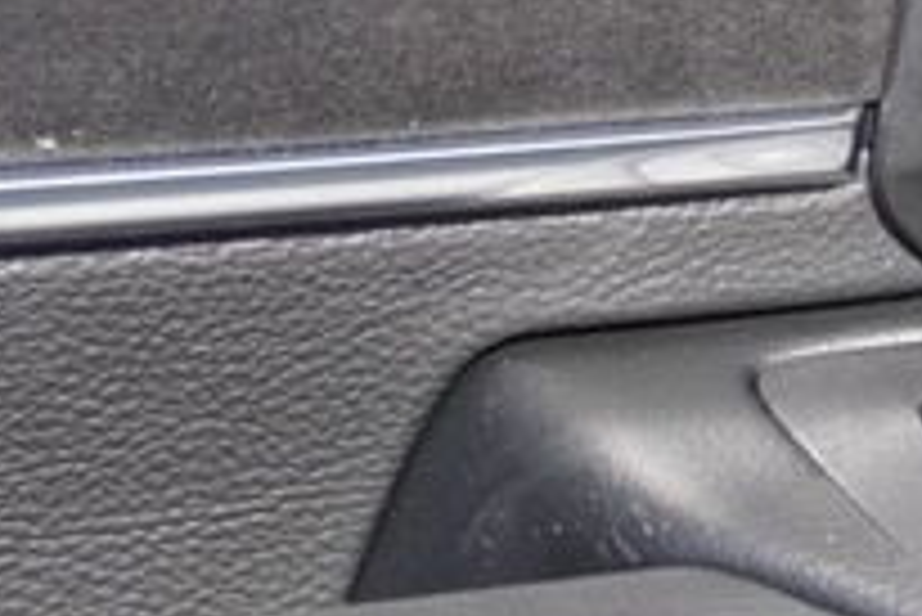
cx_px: 1403
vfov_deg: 6.5
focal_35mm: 210
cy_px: 148
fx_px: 5382
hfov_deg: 9.5
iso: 100
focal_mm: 28
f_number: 5
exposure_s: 1/160
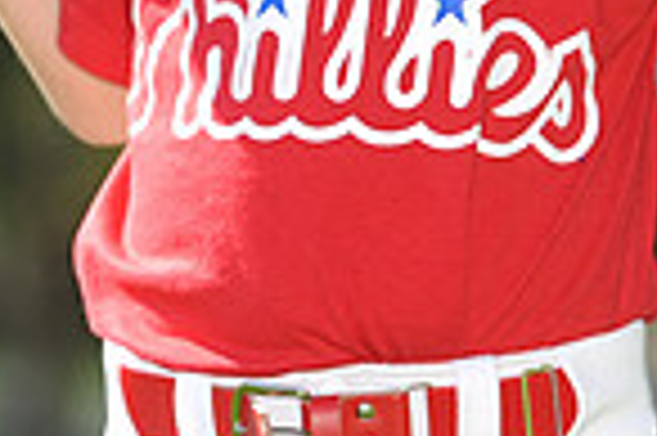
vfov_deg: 2.9
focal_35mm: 477
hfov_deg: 4.3
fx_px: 8695
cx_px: 508
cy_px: -373
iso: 200
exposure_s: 1/800
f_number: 4
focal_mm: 120
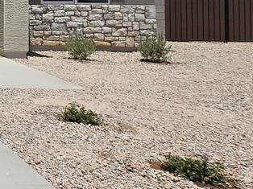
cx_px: -206
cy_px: -6
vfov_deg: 25.9
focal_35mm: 53
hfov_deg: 21.8
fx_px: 387
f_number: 2.2
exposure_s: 1/2283
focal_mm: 1.7
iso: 25
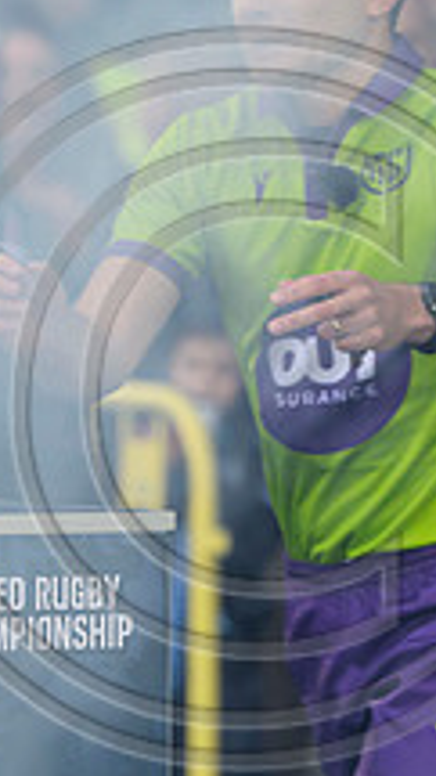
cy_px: 309
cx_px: 106
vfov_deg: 3.9
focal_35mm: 558
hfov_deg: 2.2
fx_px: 11464
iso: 1000
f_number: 3.2
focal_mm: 175
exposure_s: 1/800
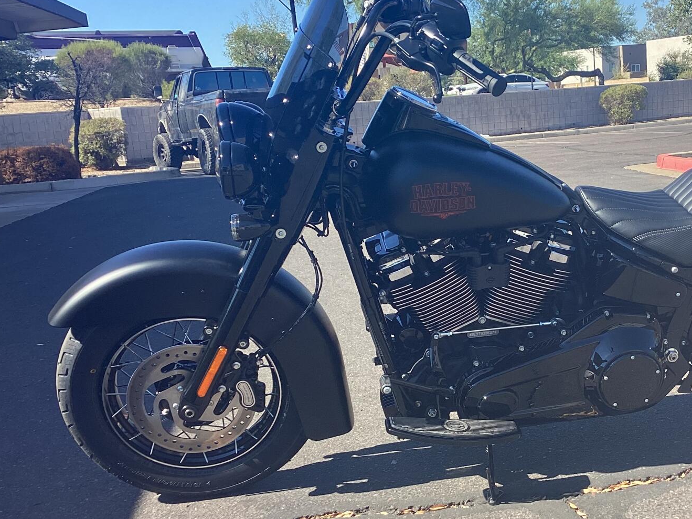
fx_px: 939
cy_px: 295
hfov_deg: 39.6
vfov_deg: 30.8
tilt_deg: -11.3
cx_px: 493
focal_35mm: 47
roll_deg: +3.8
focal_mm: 3.3
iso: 25
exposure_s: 1/440
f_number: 2.4
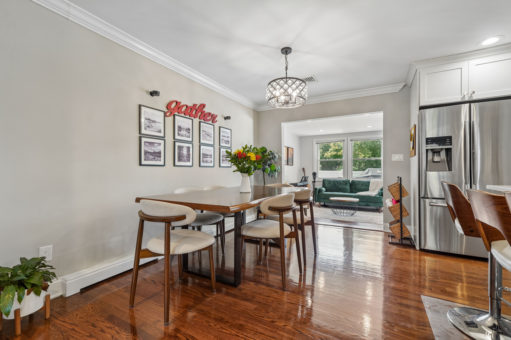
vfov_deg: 77.3
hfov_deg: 100.4
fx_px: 213
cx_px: 256
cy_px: 170
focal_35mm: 15
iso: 160
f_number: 9
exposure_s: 1/5
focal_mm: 15
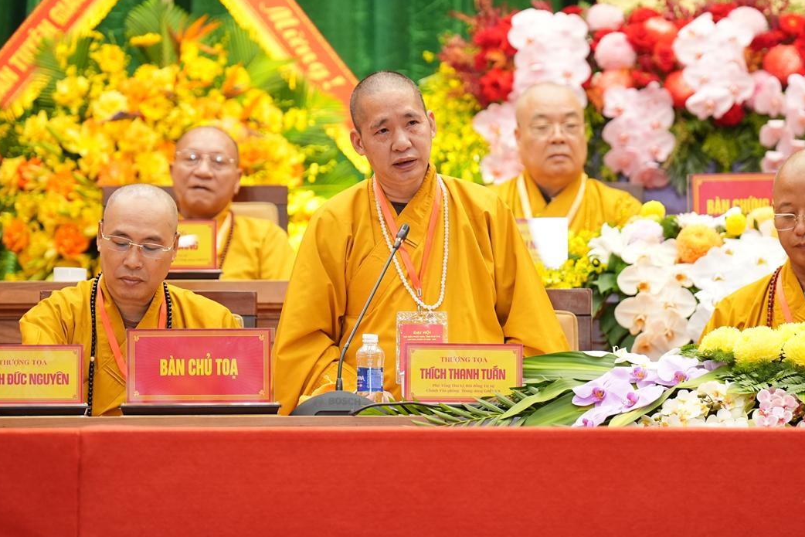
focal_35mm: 266
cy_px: 245
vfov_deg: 5.2
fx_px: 5948
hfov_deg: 7.7
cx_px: 454
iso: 1250
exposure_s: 1/125
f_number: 2.8
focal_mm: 154
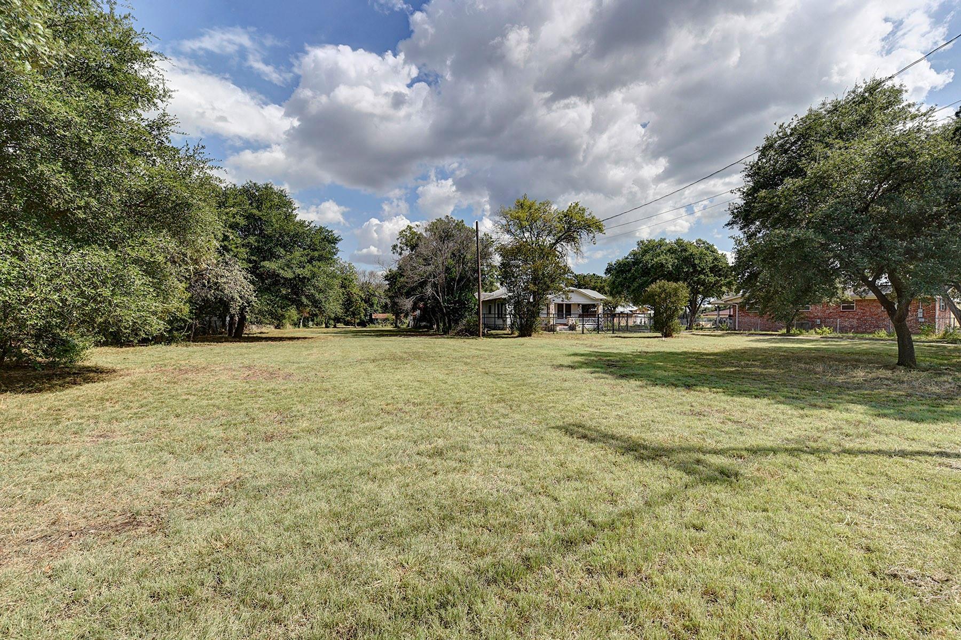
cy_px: 320
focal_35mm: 16
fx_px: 427
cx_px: 480
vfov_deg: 73.7
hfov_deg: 96.7
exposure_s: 1/1000
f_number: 8
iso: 400
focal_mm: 16
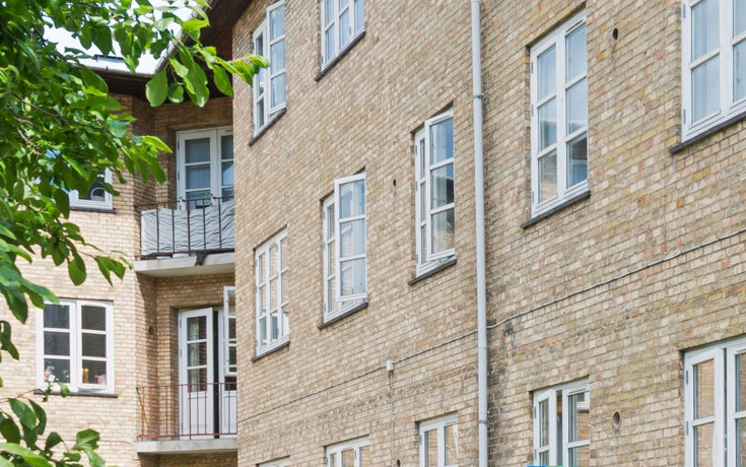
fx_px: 1607
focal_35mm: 79
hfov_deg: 25.8
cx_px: 552
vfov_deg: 15.9
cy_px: 552
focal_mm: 19
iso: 200
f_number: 10
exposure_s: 1/100
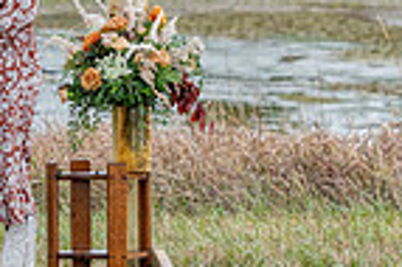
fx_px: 4082
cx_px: -149
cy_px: -103
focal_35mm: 366
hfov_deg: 5.6
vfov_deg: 3.7
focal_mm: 90
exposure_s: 1/400
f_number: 3.5
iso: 400
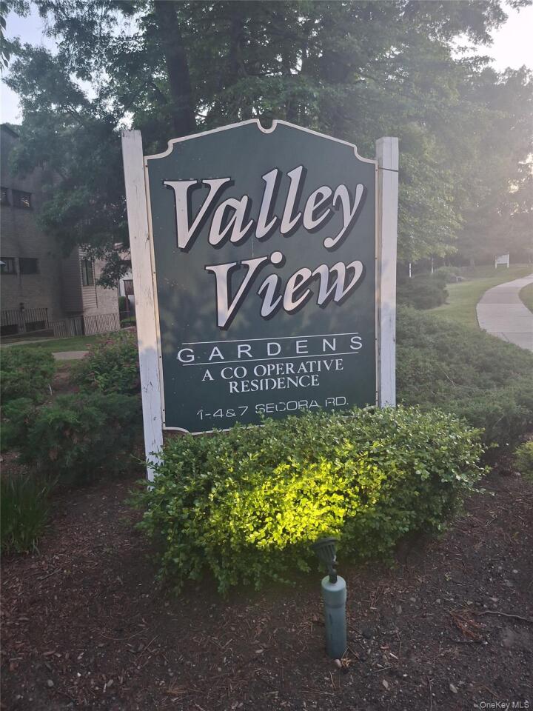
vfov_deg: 69.4
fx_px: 513
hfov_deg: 54.9
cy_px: 356
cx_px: 266
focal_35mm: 25
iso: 160
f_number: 1.8
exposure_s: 1/60
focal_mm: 4.69
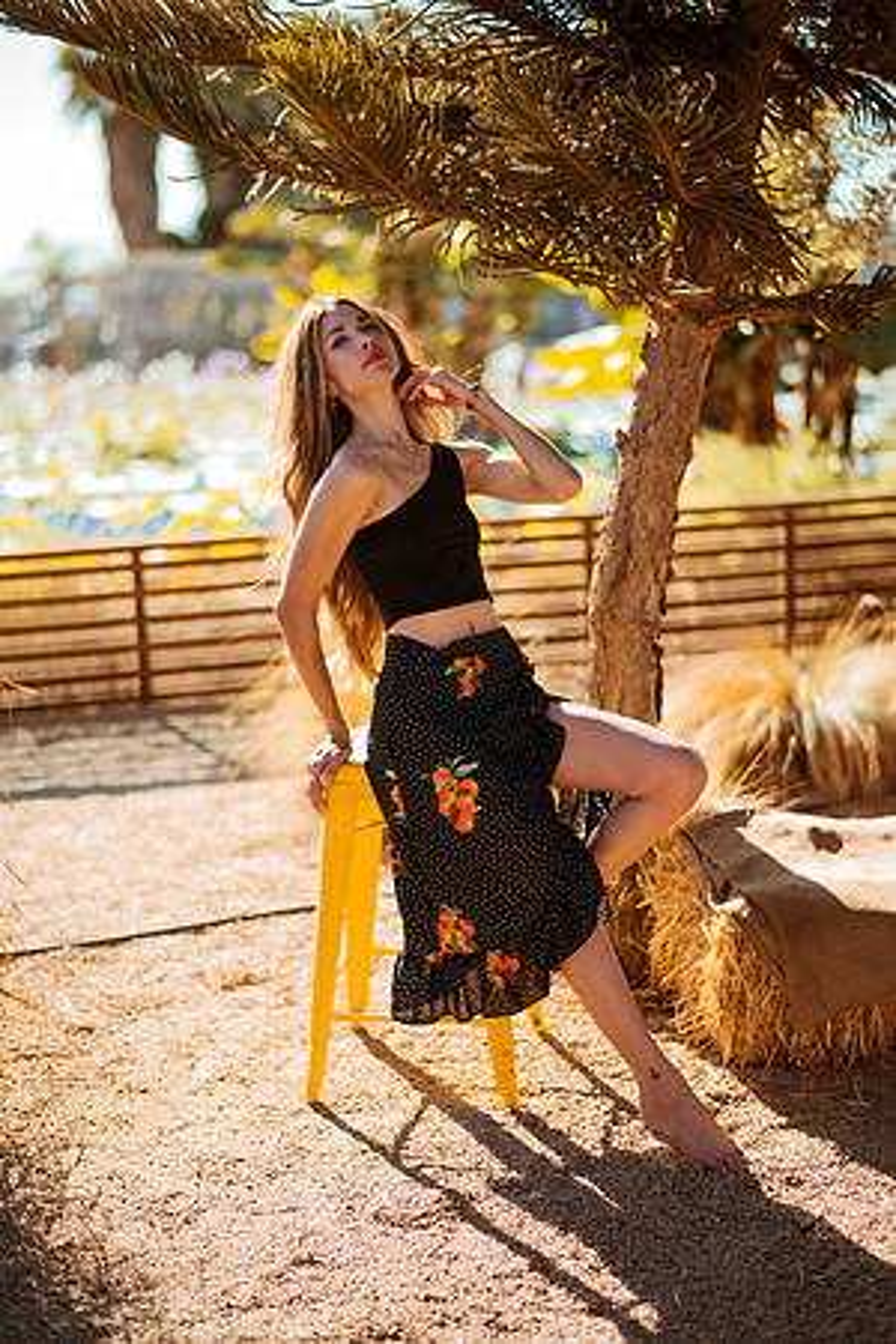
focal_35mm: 58
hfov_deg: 23.4
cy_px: 672
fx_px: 2165
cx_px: 448
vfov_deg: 34.5
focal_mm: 58
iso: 50
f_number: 1.4
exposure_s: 1/1250
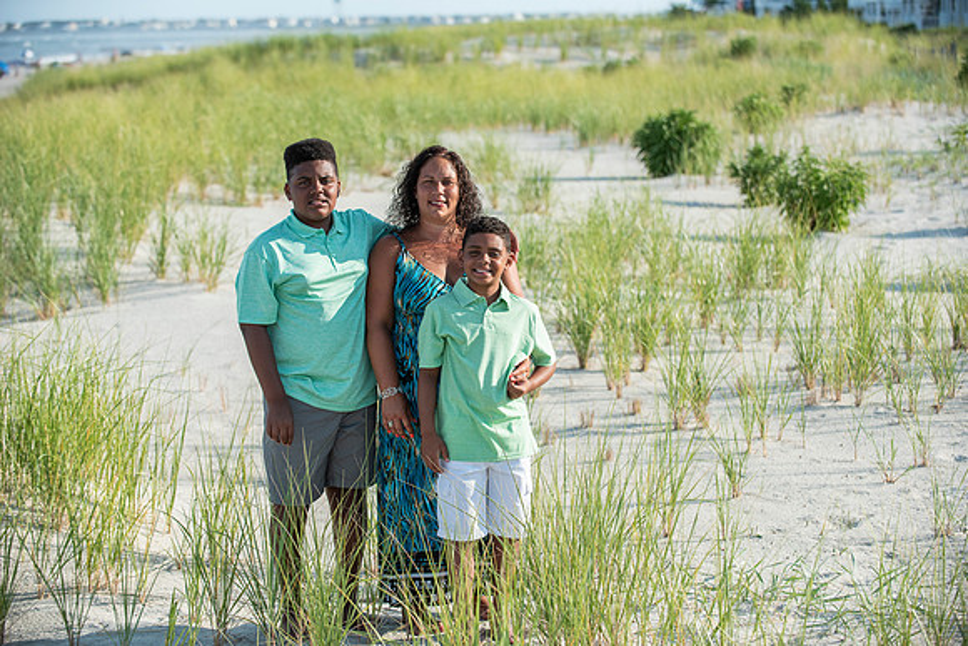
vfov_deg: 14.4
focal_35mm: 95
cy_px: 323
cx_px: 484
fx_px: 2555
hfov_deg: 21.5
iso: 250
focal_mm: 95
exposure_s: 1/2000
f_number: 4
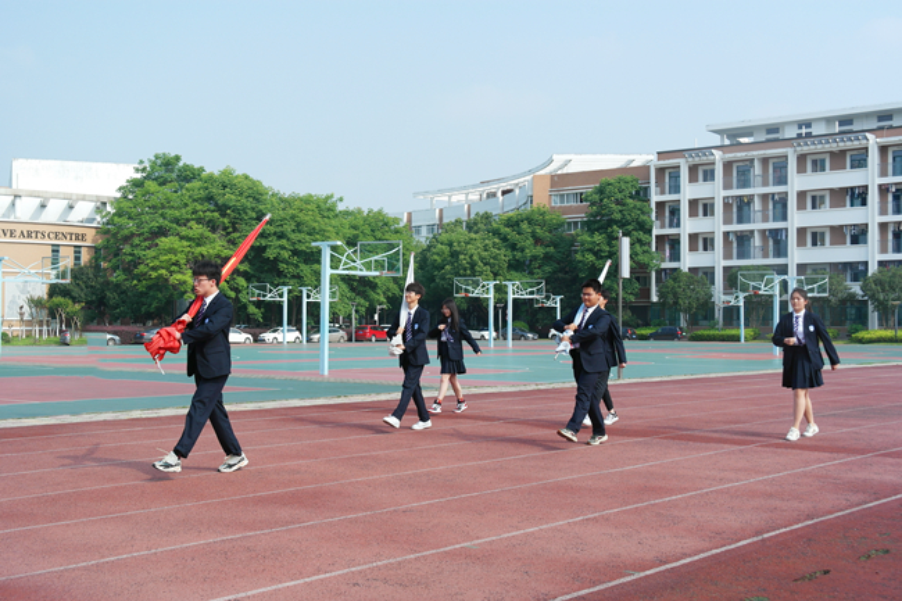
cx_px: 451
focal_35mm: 46
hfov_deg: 42.8
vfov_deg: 29.2
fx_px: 1152
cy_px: 300
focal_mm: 30
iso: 100
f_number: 6.3
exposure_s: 1/250
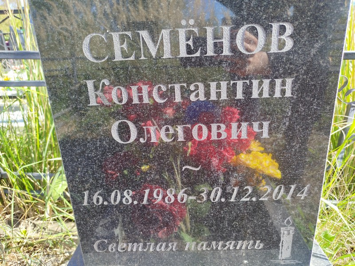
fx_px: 246
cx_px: 178
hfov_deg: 71.6
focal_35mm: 24
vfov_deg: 56.8
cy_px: 133
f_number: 1.7
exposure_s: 1/168
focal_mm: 5.31
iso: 50
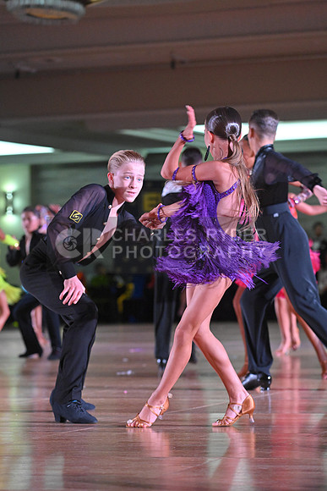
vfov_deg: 15.2
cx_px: 164
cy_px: 246
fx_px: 1838
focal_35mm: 135
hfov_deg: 10.2
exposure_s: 1/400
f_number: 5
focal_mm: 135
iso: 5000
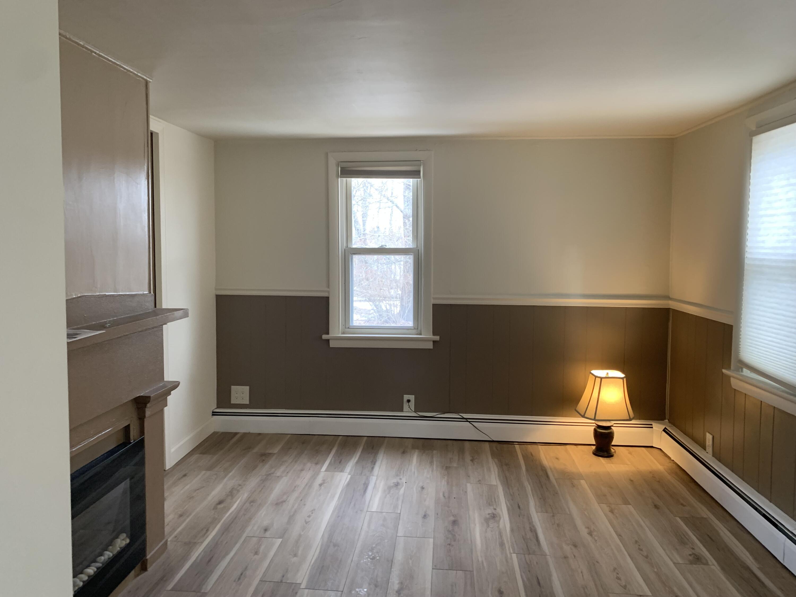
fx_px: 598
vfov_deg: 53.1
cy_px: 298
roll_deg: -1.1
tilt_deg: -7.8
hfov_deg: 67.3
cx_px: 398
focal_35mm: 26
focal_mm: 4.25
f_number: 1.8
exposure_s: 1/60
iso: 160
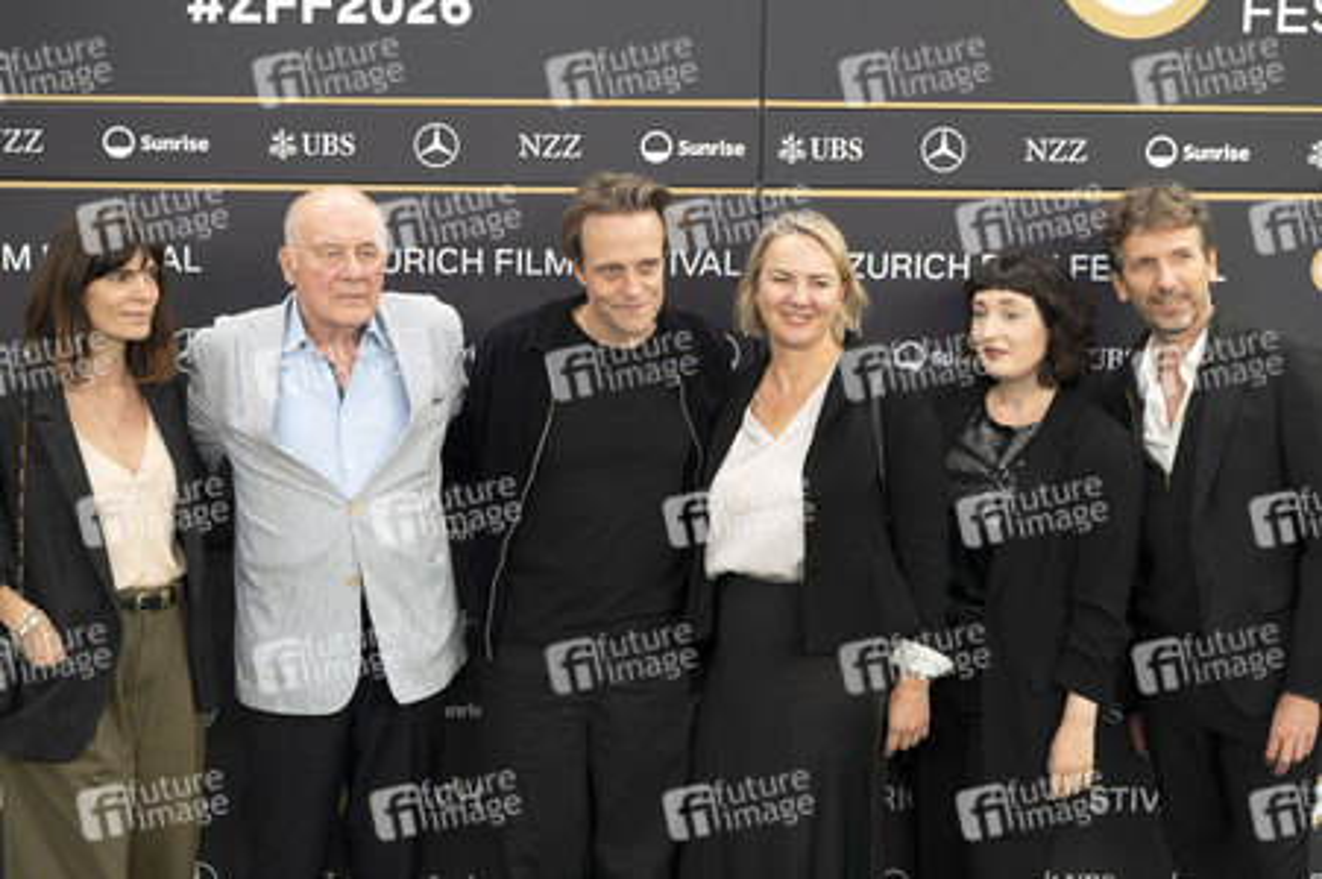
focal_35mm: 70
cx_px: 661
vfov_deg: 19.4
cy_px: 440
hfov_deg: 28.9
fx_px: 2569
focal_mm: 70
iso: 400
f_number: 4.5
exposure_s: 1/200
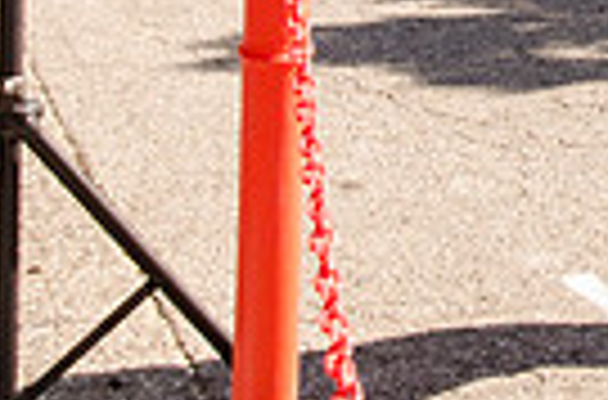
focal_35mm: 116
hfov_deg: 16.6
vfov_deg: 11.2
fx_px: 1952
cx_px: 811
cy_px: -234
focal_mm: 18
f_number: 5
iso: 640
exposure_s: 1/1600
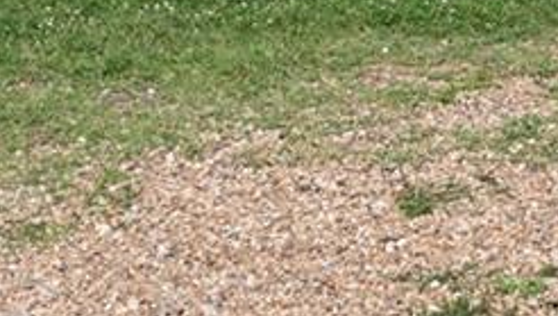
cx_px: 612
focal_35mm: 150
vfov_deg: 7.5
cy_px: -455
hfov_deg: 14.0
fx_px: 2224
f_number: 8
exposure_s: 1/500
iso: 100
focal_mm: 34.5
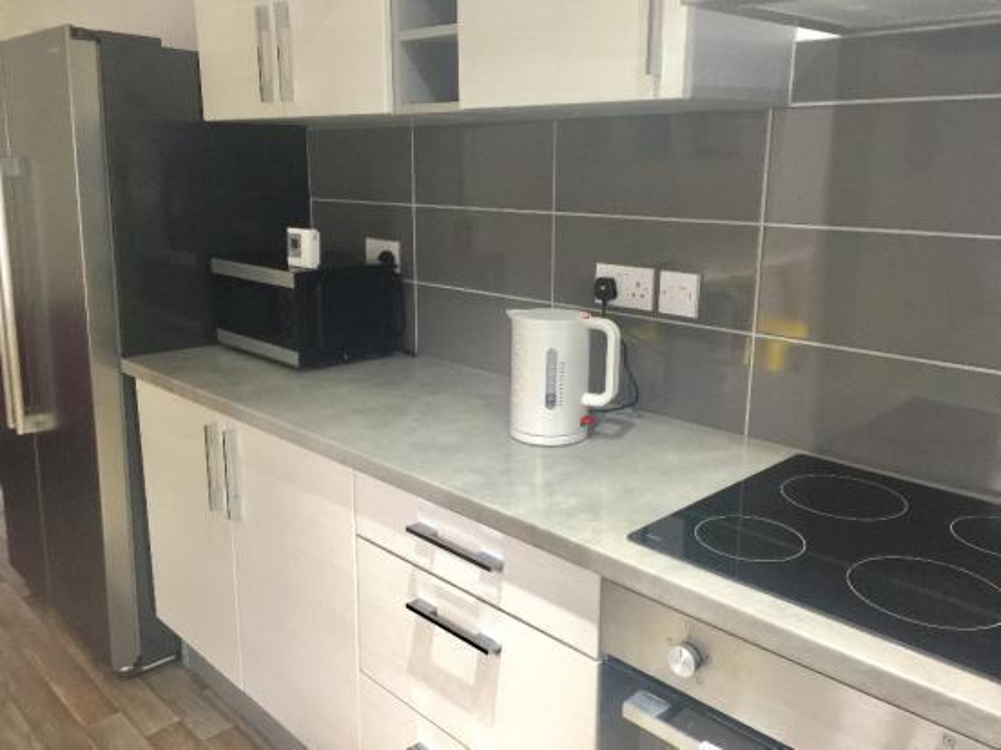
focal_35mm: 29
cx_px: 500
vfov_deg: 48.2
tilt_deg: -13.1
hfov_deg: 61.7
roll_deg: -0.5
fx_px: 839
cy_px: 375
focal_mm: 4.15
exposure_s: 1/17
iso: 64
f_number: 2.2
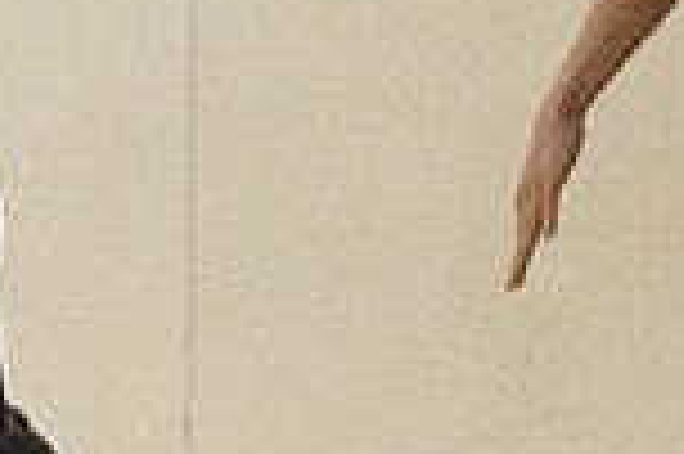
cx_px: -400
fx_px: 11976
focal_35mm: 631
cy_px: 261
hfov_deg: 3.3
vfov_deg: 2.2
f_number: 4.5
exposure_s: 1/1250
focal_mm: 110
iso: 10000
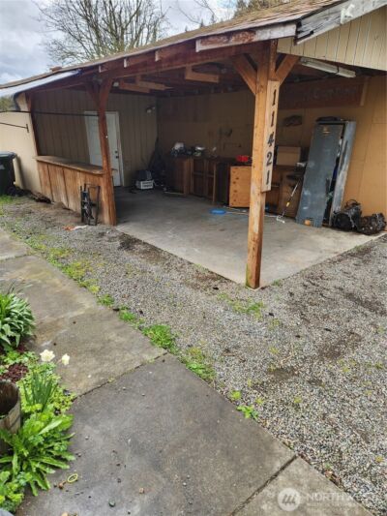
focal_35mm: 23
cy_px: 258
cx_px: 194
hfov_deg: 58.9
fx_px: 343
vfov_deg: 73.9
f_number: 1.8
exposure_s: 1/197
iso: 20
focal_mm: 5.4
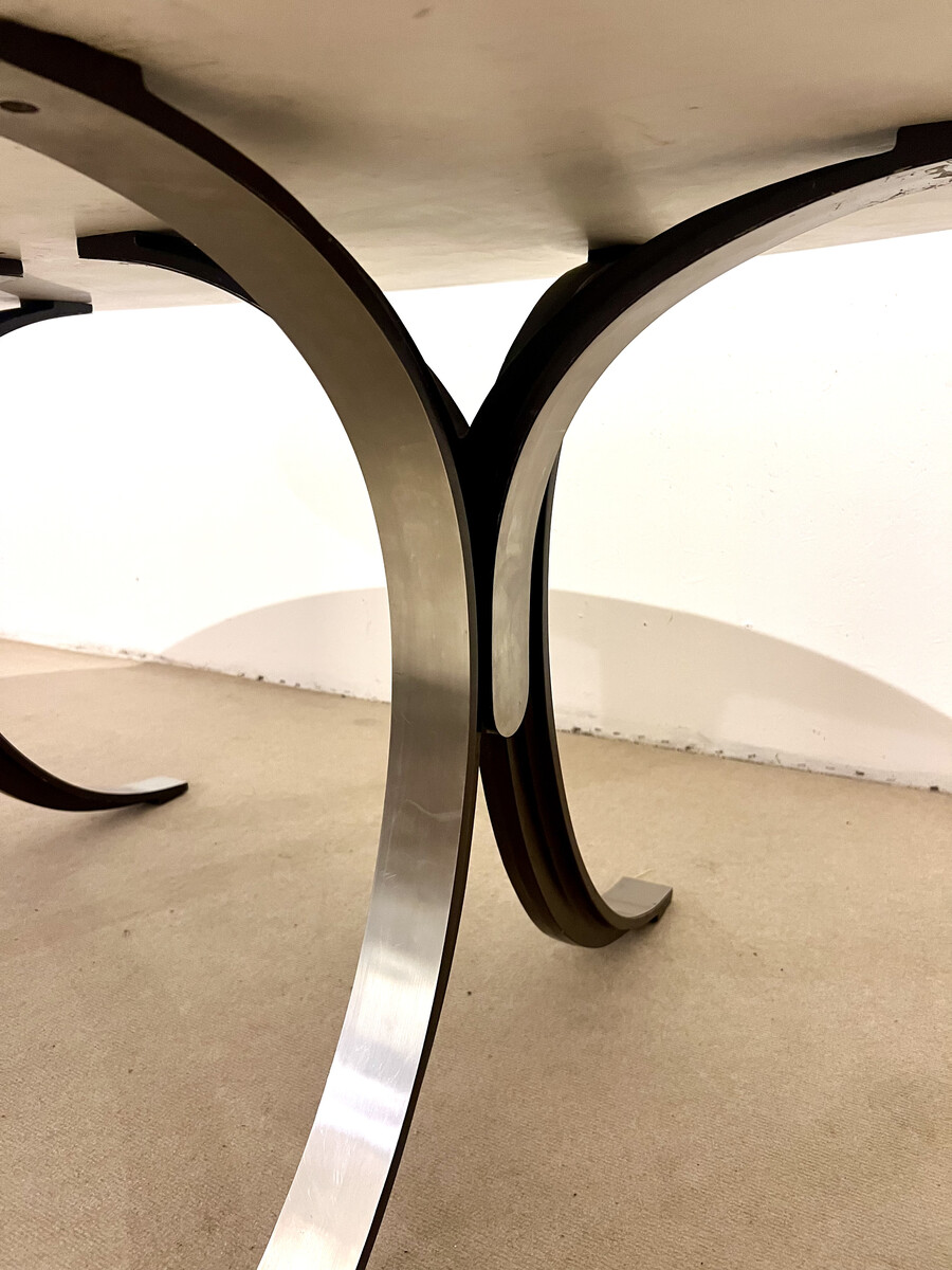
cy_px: 635
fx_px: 953
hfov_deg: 53.1
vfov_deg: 67.3
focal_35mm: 26
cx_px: 476
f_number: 1.5
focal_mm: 5.7
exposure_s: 1/50
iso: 320
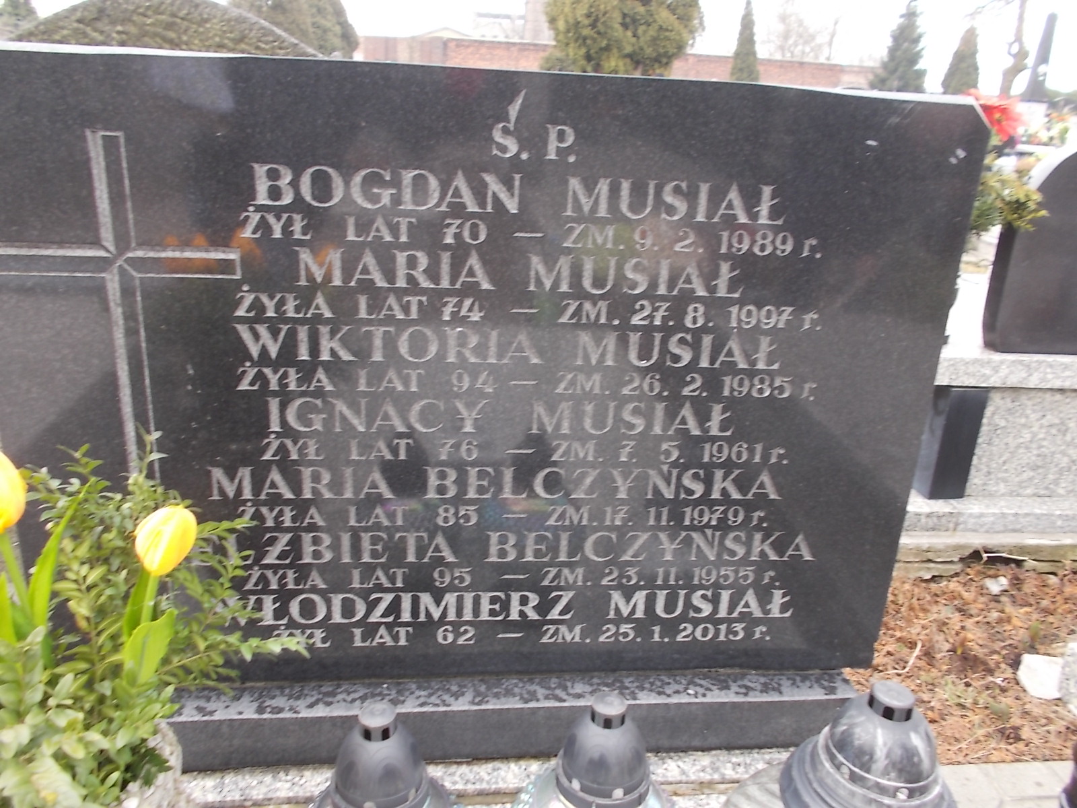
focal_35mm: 30
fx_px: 933
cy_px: 404
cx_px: 538
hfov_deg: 60.0
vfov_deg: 46.8
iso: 80
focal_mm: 5.3
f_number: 3.4
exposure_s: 1/80
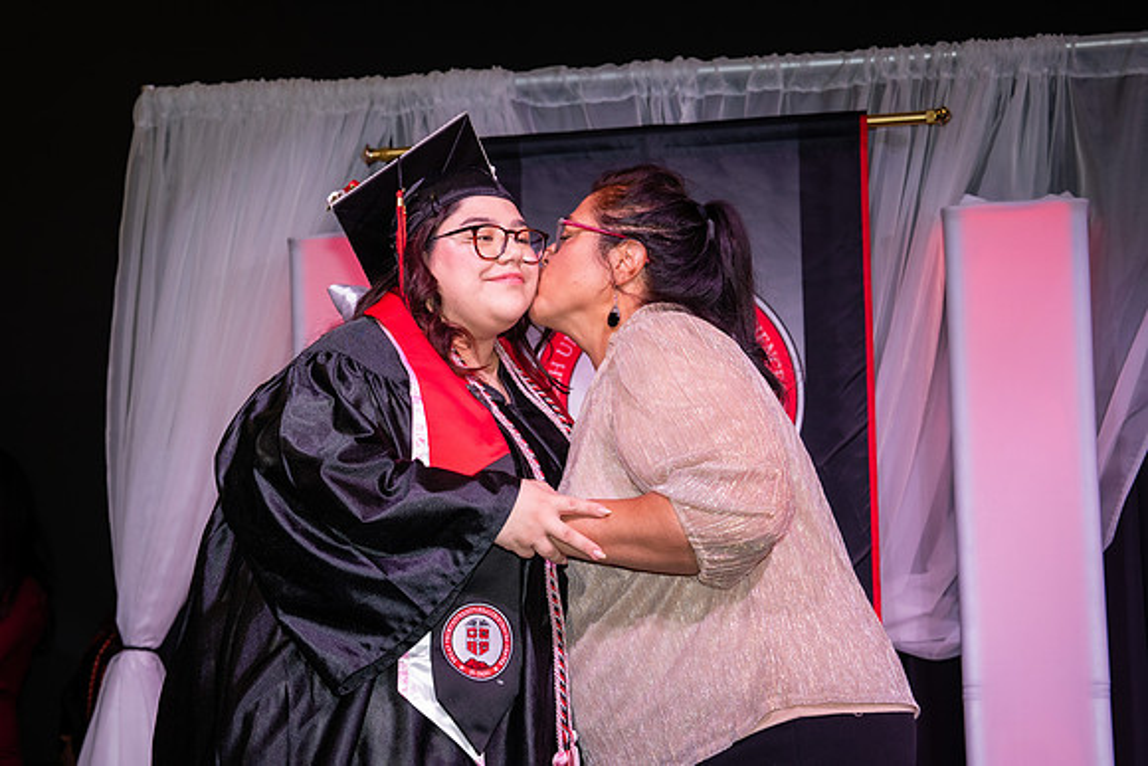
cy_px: 388
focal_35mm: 88
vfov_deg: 15.6
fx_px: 2794
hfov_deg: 23.2
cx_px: 511
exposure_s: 1/160
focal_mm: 70
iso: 800
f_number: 5.6
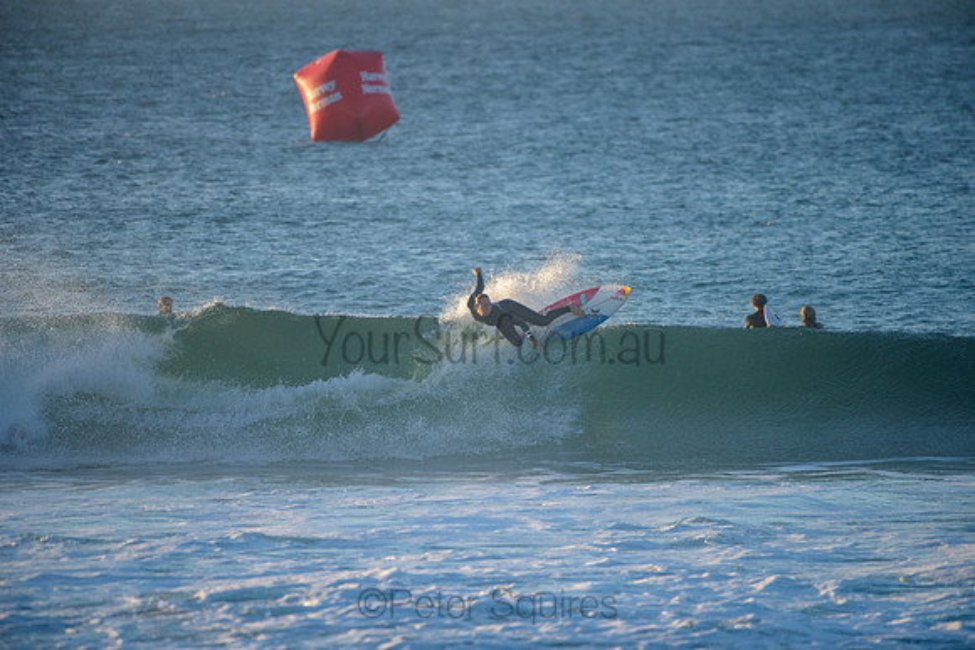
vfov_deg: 2.8
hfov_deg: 4.1
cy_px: 325
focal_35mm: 500
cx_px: 488
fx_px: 13544
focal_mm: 500
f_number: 5.6
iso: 800
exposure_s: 1/2000
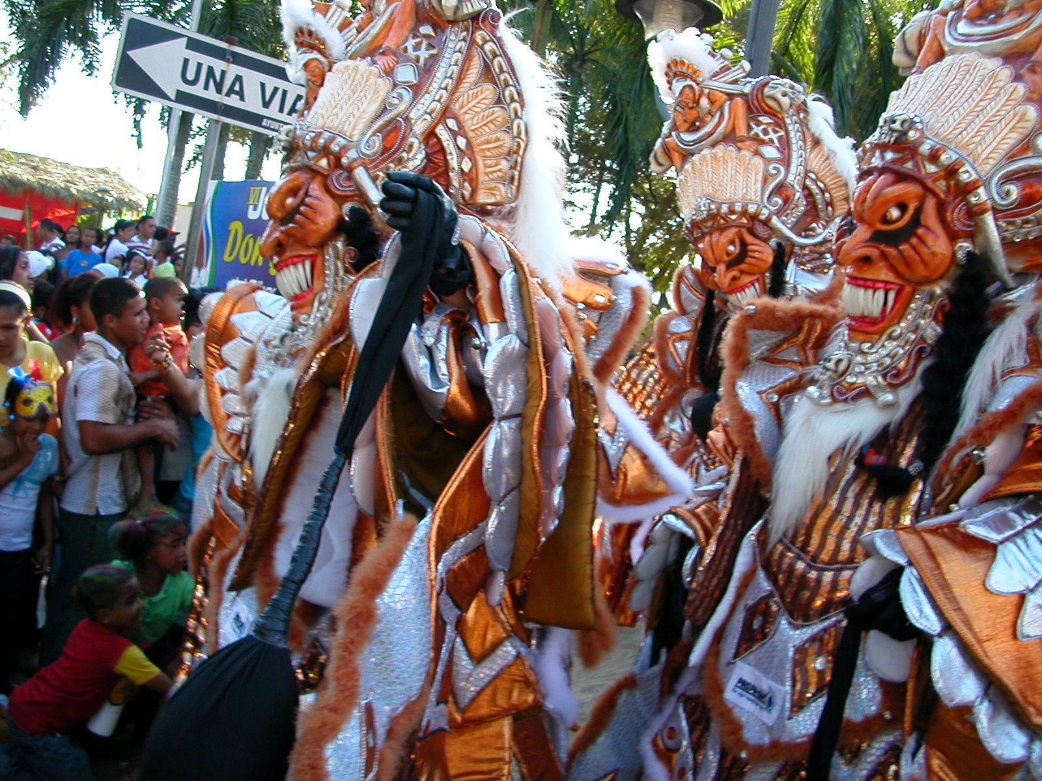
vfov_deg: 38.7
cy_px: 390
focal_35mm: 37
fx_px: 1114
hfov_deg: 50.1
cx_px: 521
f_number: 2.7
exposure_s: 1/200
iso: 100
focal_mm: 5.6
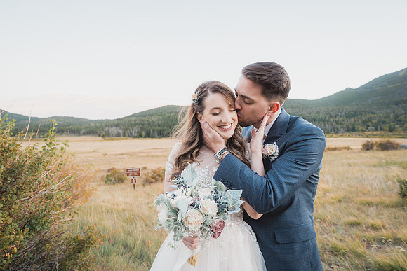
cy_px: 136
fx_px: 236
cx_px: 204
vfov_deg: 59.9
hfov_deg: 81.6
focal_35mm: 21
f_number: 2.8
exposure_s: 1/100
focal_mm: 18
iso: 400
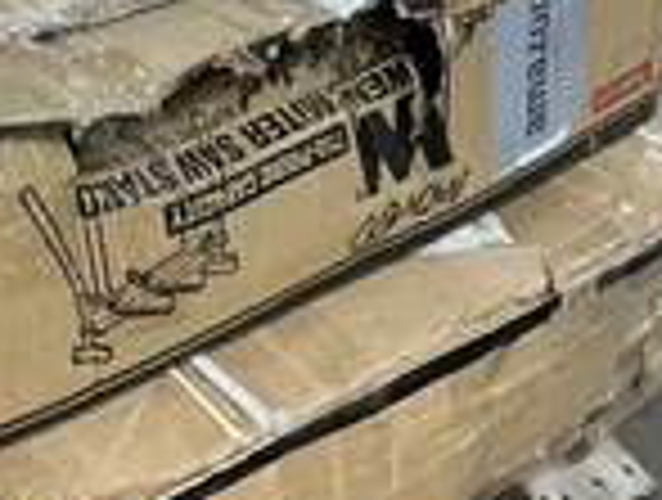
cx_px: 104
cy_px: 90
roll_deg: -10.3
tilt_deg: -36.3
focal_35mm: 76
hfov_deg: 25.0
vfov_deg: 19.2
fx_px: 1457
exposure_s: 1/60
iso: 160
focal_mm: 3
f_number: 1.8
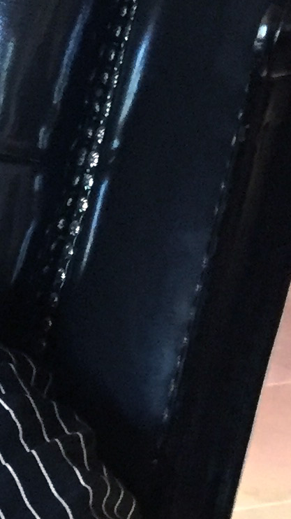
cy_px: 419
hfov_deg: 7.7
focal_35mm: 139
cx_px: -553
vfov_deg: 15.4
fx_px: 1908
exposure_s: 1/24
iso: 250
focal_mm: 4.15
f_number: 2.2
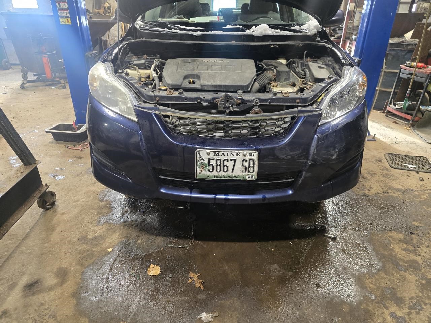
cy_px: 162
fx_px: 286
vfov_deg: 58.9
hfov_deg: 73.9
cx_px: 216
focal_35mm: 23
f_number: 1.7
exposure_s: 1/120
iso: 1000
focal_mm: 6.3
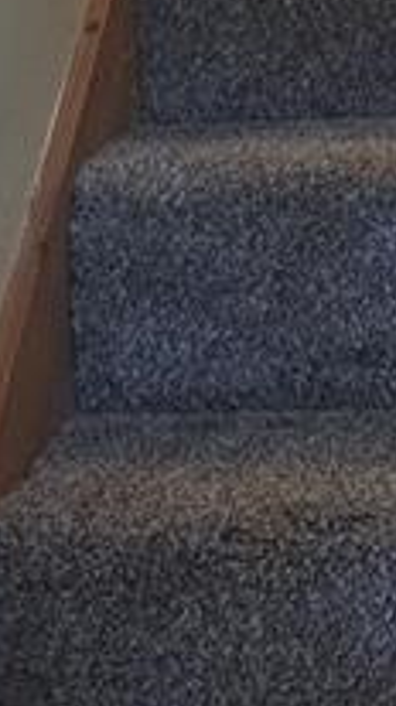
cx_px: 403
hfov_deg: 12.3
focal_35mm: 97
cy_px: -437
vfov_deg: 18.7
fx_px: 1816
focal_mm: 5.23
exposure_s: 1/40
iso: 320
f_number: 1.8
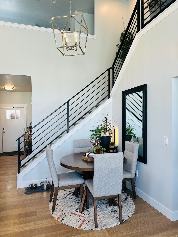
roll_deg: +0.3
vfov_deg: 71.6
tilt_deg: +1.6
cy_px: 118
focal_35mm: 24
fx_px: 165
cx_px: 89
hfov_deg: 56.8
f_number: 1.78
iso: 80
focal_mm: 6.86
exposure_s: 1/120
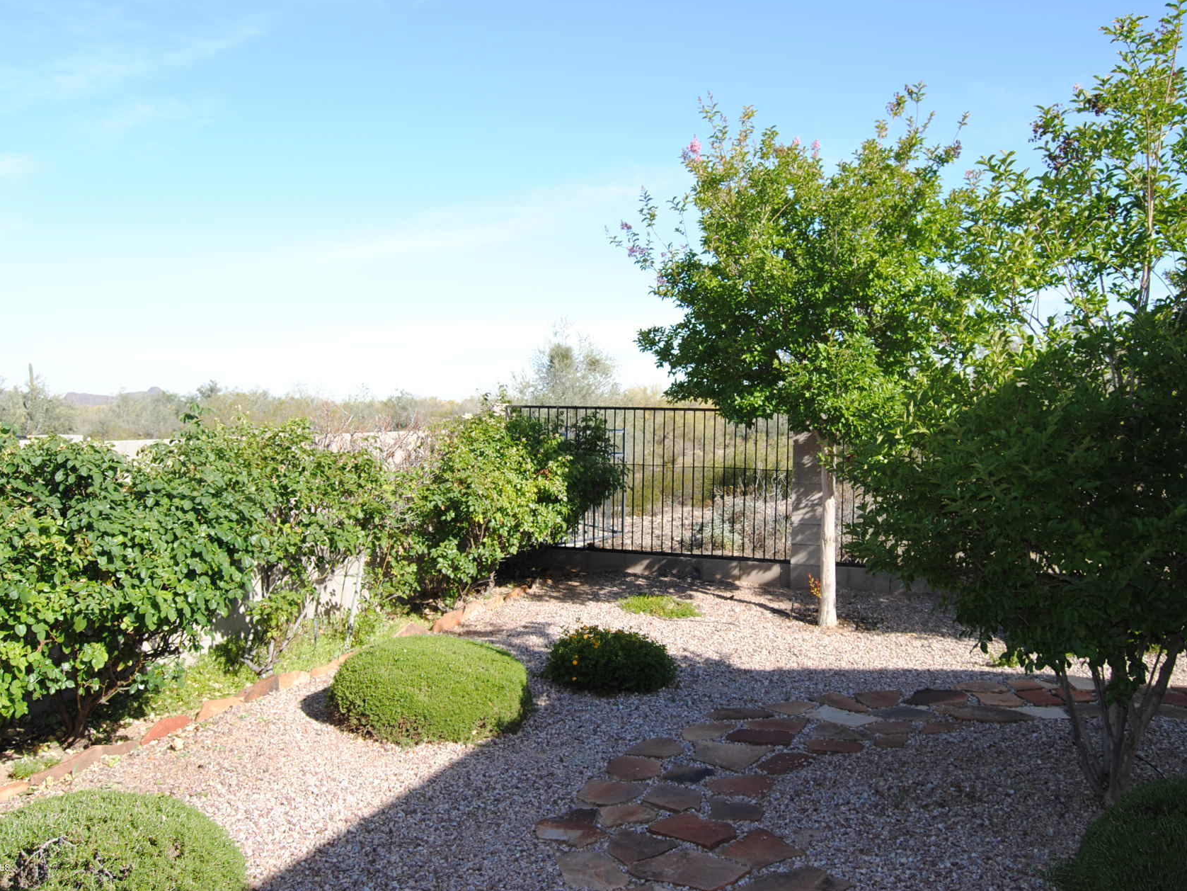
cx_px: 628
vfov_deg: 46.8
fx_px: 1029
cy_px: 439
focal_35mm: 30
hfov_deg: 59.9
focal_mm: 18
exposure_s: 1/200
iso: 100
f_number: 7.1
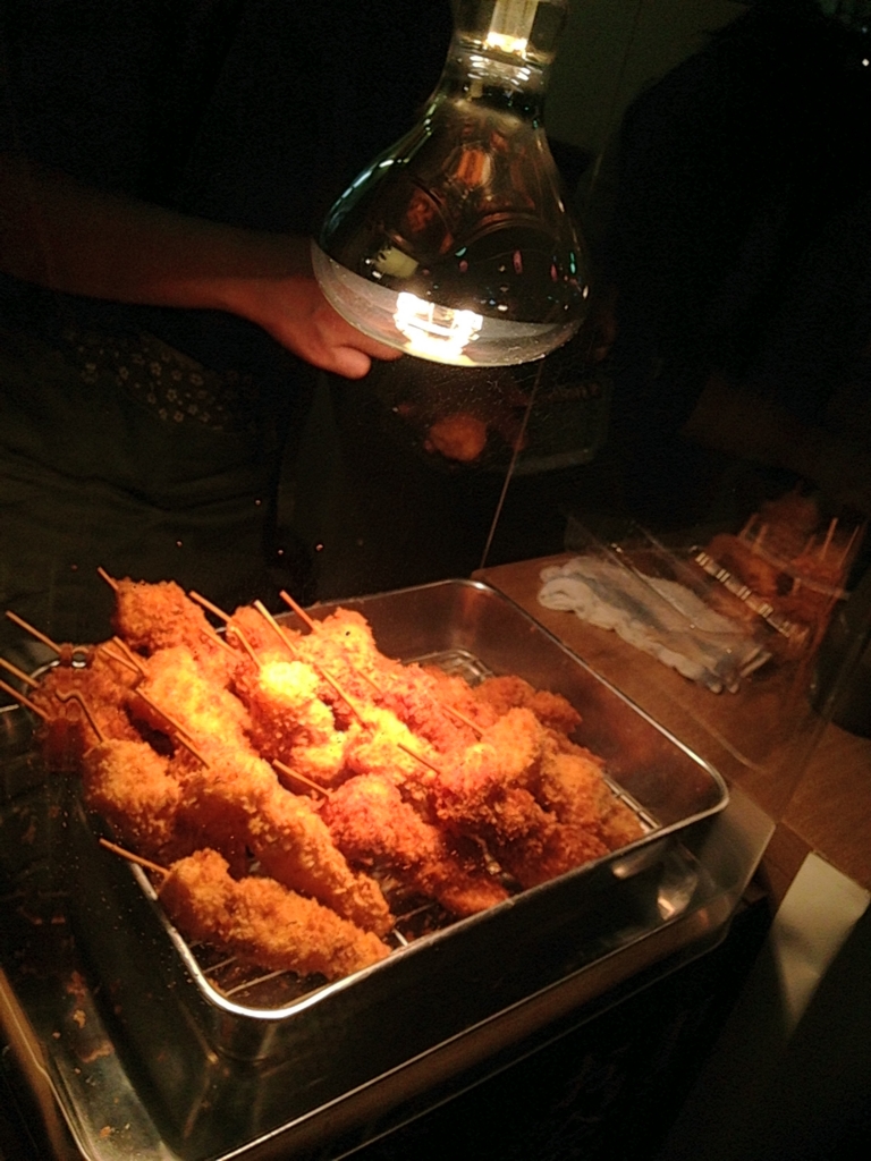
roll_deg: -13.6
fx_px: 1107
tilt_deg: -26.9
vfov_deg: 55.4
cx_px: 436
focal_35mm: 33
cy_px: 580
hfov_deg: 42.9
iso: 200
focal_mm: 4.12
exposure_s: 1/396
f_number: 2.4
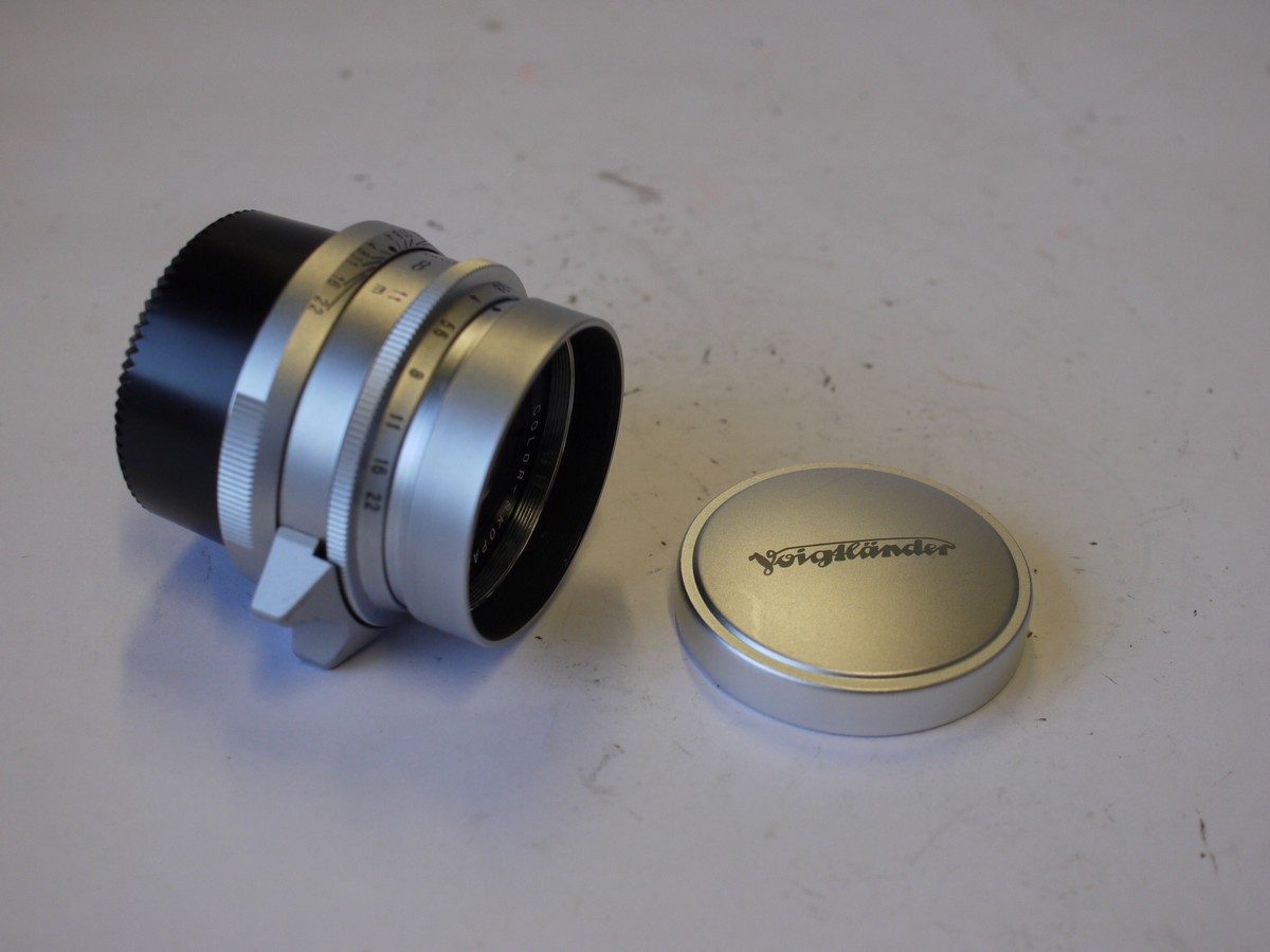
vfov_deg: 24.4
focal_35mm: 60
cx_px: 635
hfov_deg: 32.2
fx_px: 2201
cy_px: 476
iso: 400
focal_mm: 30
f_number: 5
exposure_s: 1/200
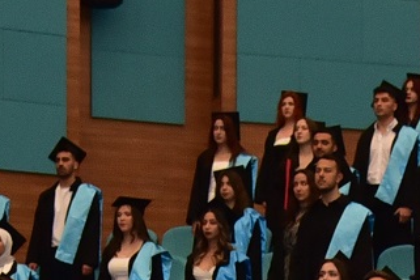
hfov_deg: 9.1
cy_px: 682
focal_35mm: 225
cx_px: 396
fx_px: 2625
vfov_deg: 5.9
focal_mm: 32
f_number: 5.6
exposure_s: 1/200
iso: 2000
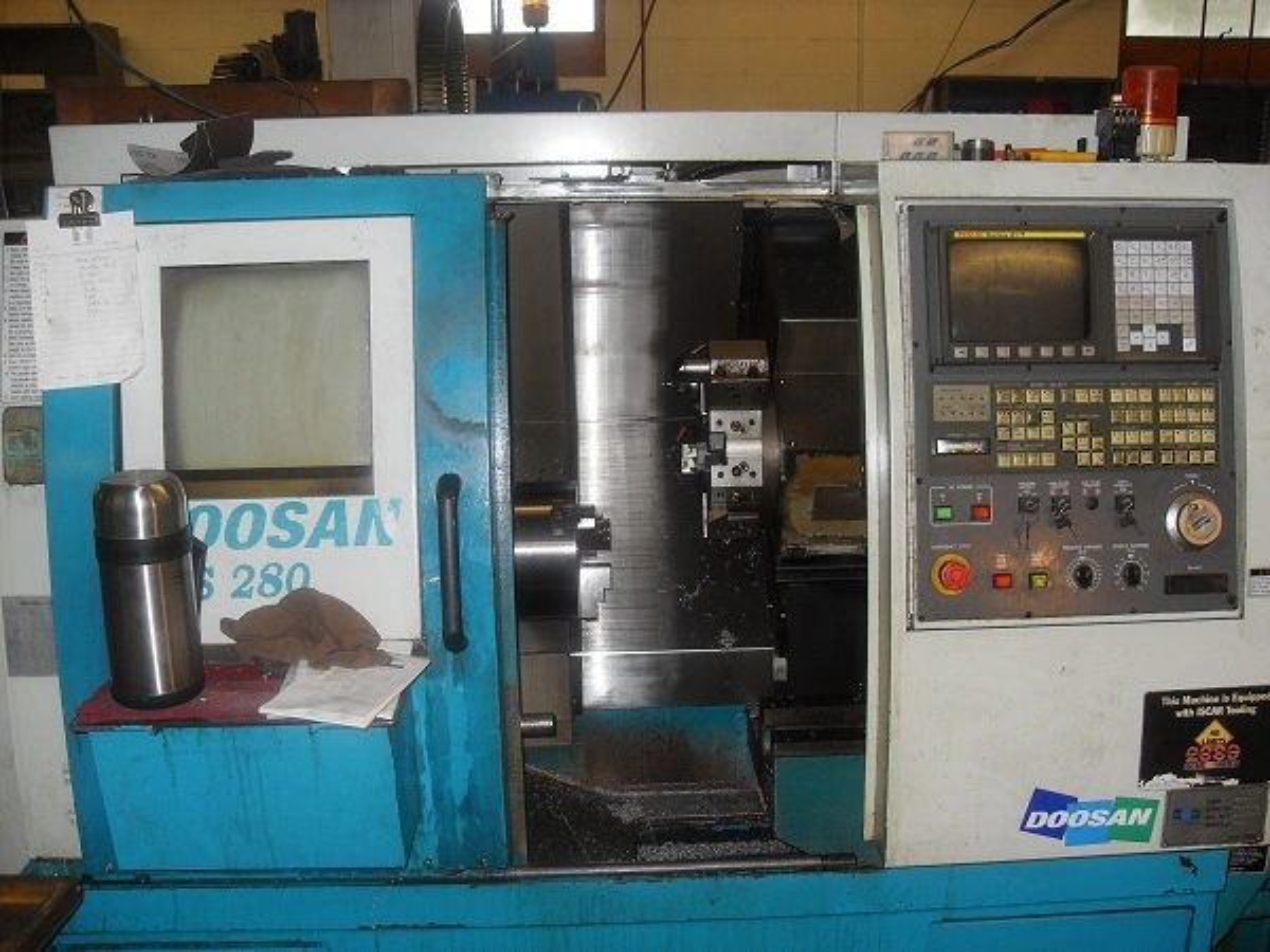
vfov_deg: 41.8
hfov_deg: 54.0
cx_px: 635
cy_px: 476
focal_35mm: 34
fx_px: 1247
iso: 100
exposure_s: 1/45
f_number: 2.8
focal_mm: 6.3
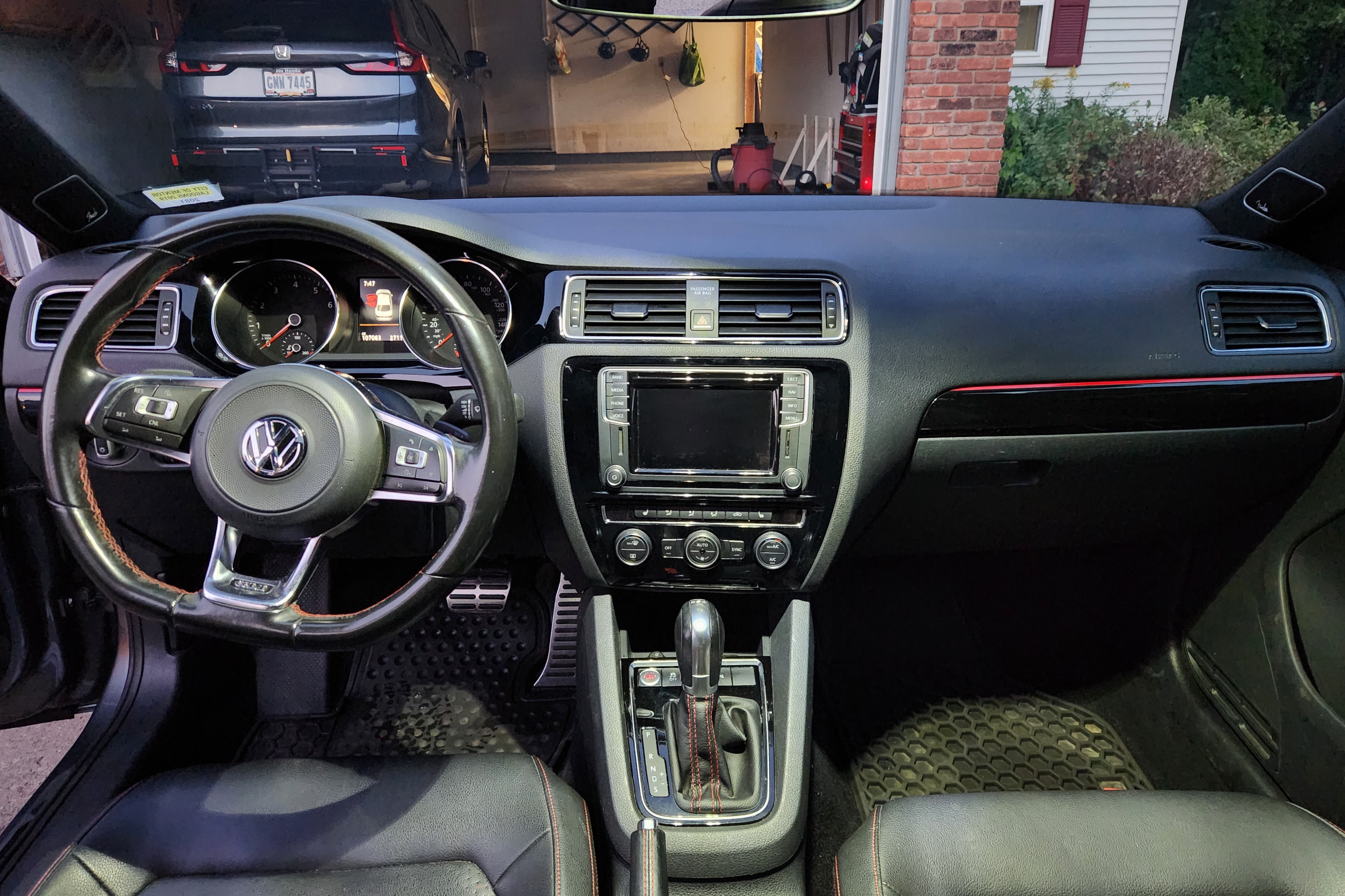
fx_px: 897
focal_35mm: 24
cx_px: 672
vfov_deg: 53.1
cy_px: 450
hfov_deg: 73.7
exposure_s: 1/24
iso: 1250
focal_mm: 5.4
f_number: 1.8
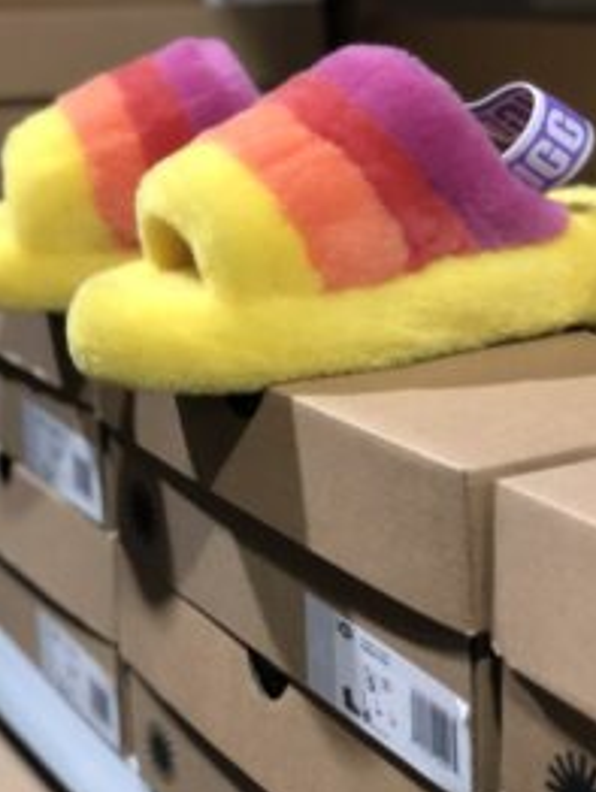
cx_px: 301
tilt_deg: -12.4
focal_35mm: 70
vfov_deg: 27.6
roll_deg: -1.0
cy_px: 280
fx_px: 1604
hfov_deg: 21.0
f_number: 2.4
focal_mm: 6
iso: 160
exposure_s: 1/20
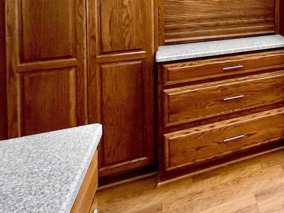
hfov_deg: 36.4
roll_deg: +0.1
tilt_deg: -1.0
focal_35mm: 38
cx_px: 350
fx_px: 312
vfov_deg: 33.2
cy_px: -18
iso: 125
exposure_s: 1/120
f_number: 2.2
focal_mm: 2.22
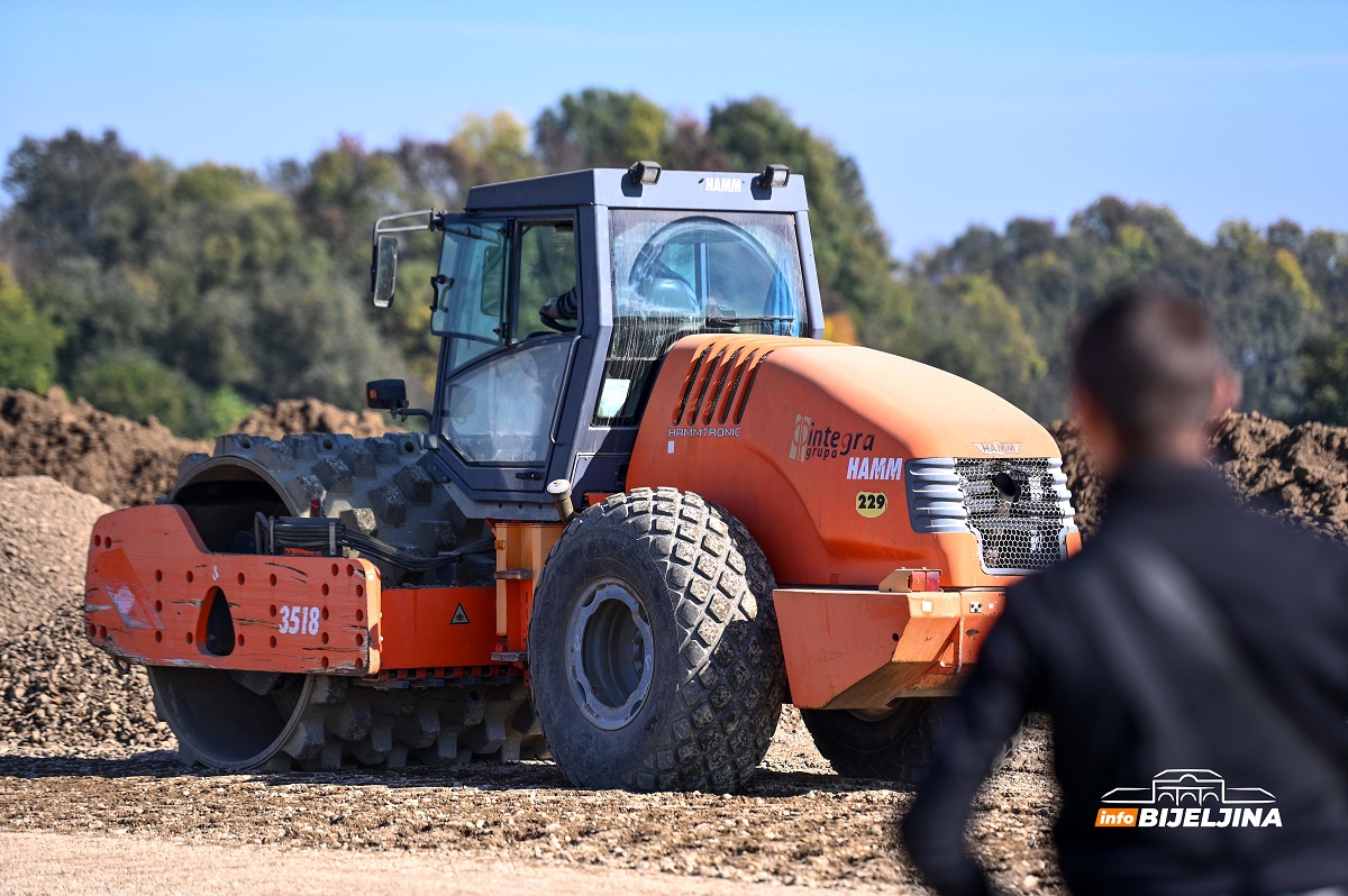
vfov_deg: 8.1
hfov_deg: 12.1
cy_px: 448
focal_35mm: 170
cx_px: 674
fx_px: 6360
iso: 125
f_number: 2.8
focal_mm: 170
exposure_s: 1/1250
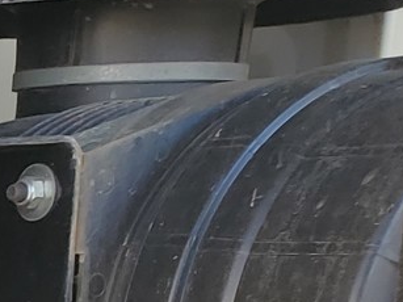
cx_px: -786
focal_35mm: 171
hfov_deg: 9.3
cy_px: 743
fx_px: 1990
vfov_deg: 8.0
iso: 50
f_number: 2.4
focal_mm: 4.3
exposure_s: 1/146
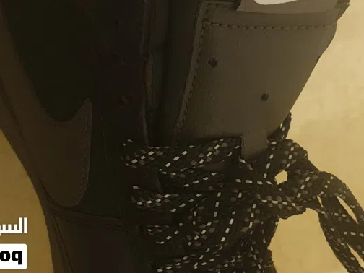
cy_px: 113
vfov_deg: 42.8
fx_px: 347
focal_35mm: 33
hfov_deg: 54.7
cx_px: 136
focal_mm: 4.3
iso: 320
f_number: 1.5
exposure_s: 1/13
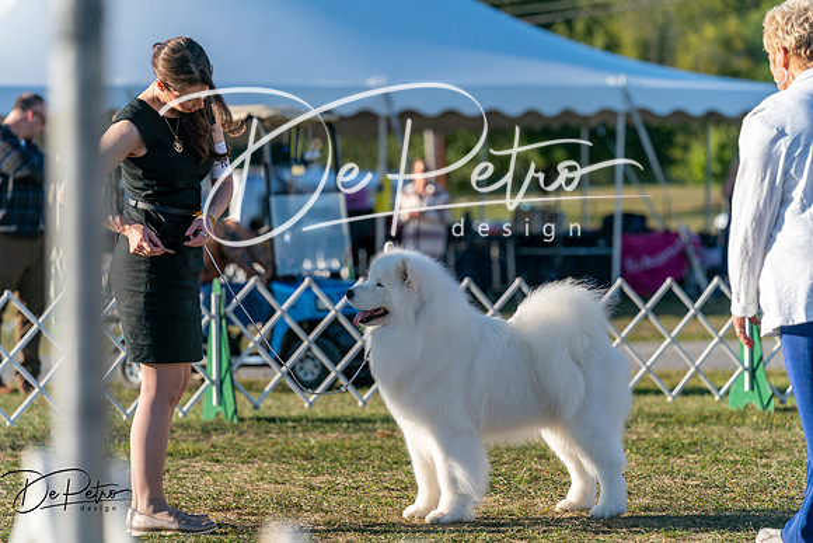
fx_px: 3908
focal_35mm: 173
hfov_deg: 11.9
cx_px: 406
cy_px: 272
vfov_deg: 7.9
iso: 250
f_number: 4.5
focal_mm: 173
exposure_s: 1/1250
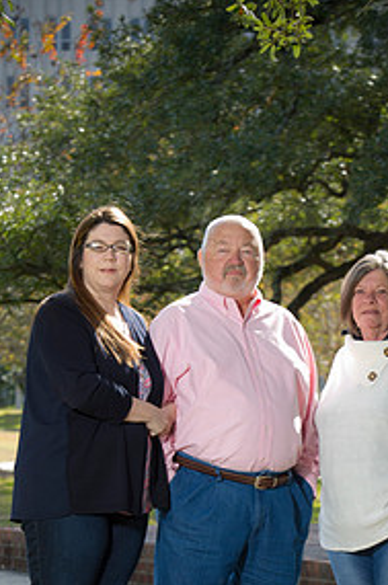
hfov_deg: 8.7
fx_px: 2563
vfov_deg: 13.0
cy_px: 443
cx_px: 237
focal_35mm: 158
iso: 160
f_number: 5.6
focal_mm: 100
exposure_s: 1/125
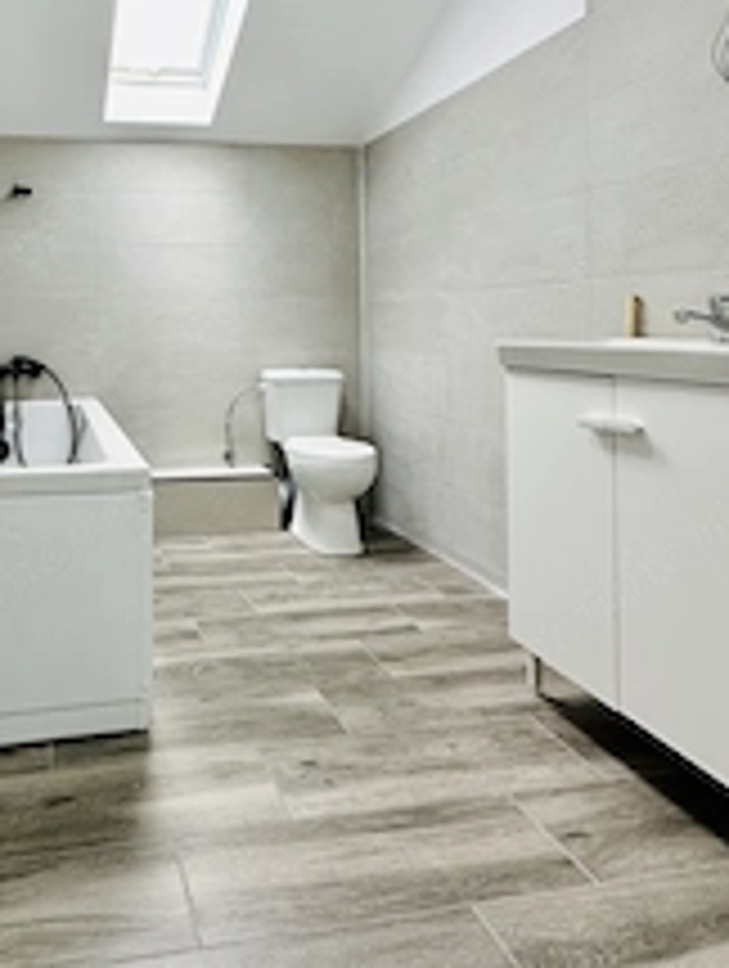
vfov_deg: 65.3
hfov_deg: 50.6
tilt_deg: +2.1
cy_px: 315
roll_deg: +1.3
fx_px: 728
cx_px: 166
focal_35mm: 26
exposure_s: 1/99
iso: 80
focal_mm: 2.22
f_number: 2.2
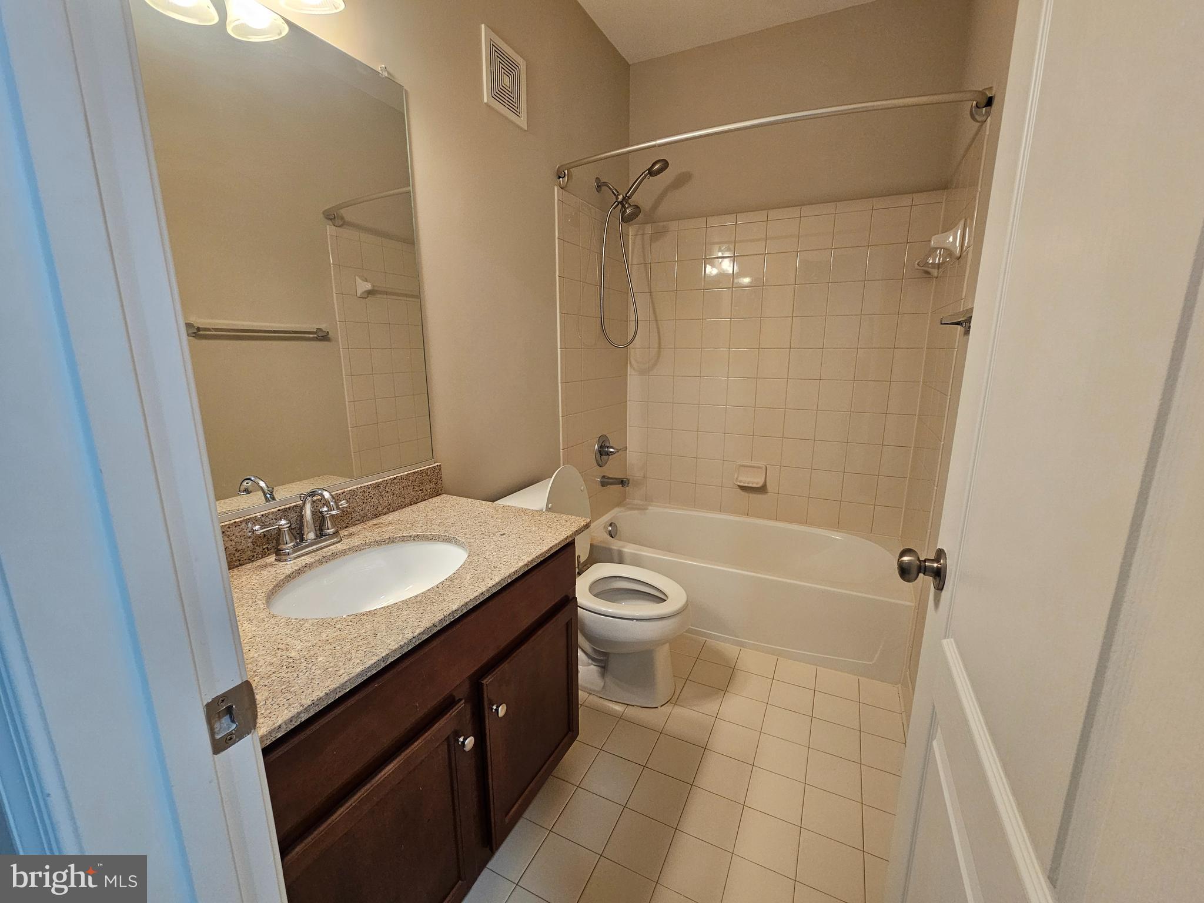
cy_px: 452
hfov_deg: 106.2
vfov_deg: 89.9
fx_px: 452
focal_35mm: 13
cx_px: 602
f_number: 2.2
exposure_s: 1/60
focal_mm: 2.2
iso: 250
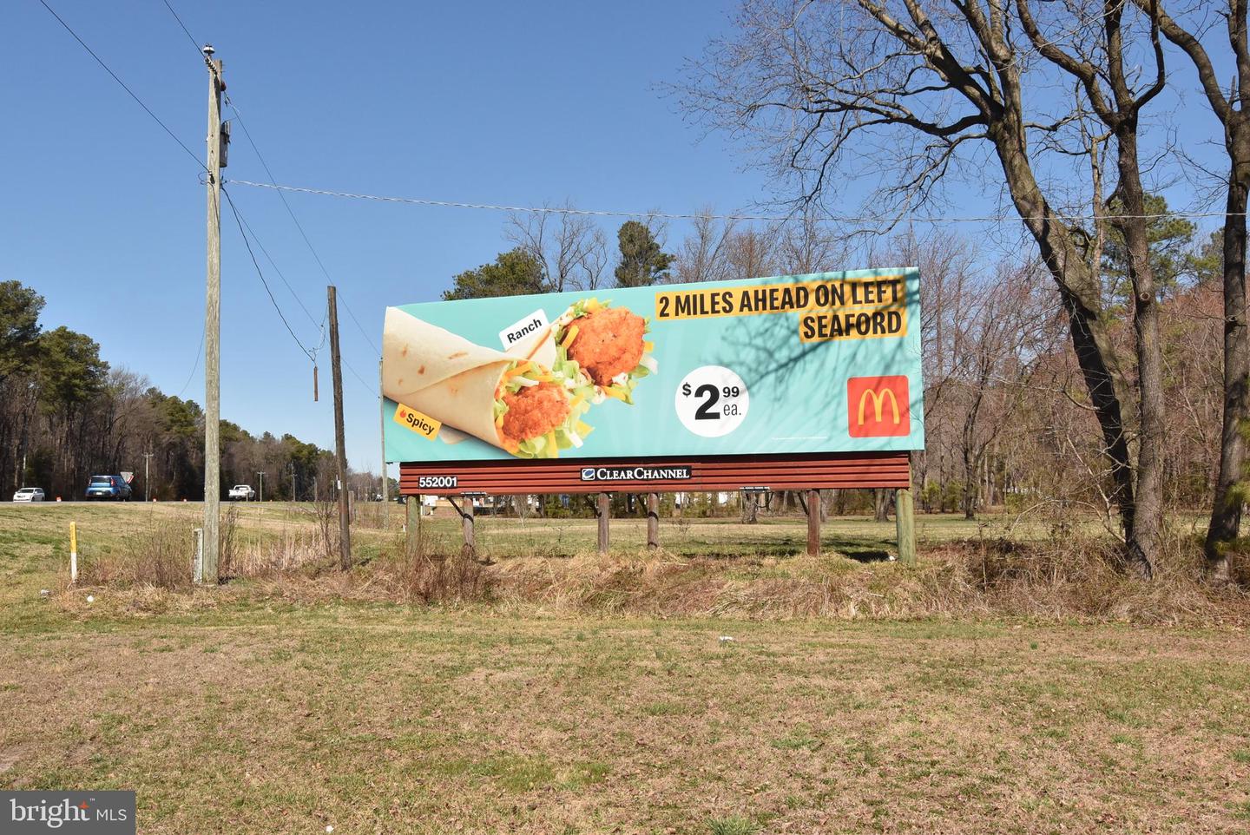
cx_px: 625
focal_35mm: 33
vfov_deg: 40.0
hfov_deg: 57.2
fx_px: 1146
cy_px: 418
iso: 800
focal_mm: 22
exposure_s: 1/800
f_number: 16
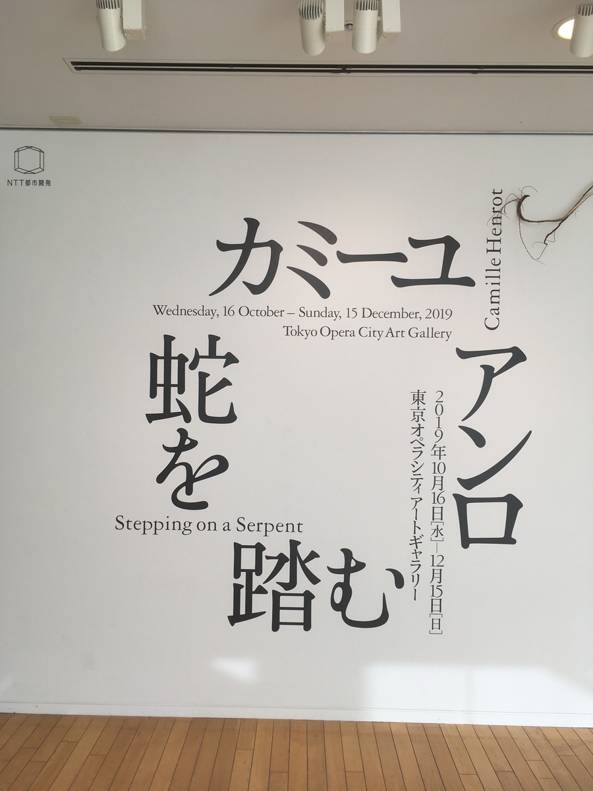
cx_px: 296
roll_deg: -0.7
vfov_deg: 61.7
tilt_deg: -2.6
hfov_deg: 48.2
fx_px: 662
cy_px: 396
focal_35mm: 29
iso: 25
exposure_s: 1/169
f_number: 2.2
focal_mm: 4.15
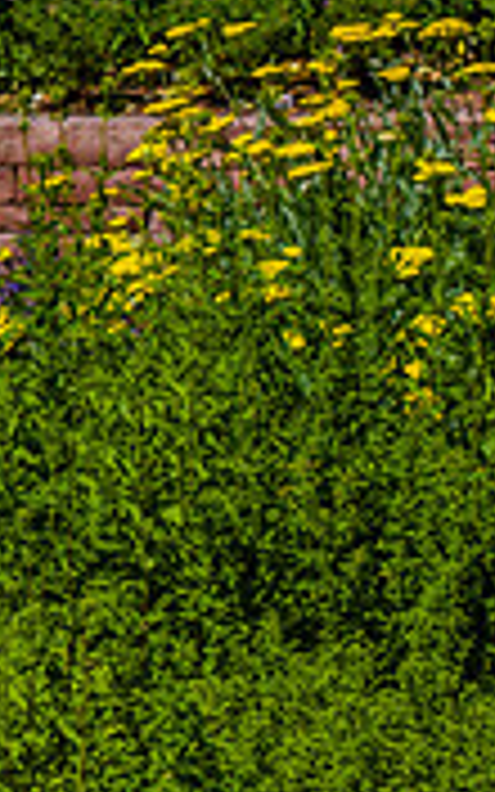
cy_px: -34
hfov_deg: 5.1
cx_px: -608
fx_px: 5439
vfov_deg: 8.3
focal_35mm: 252
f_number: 10
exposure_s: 1/320
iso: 200
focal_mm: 65
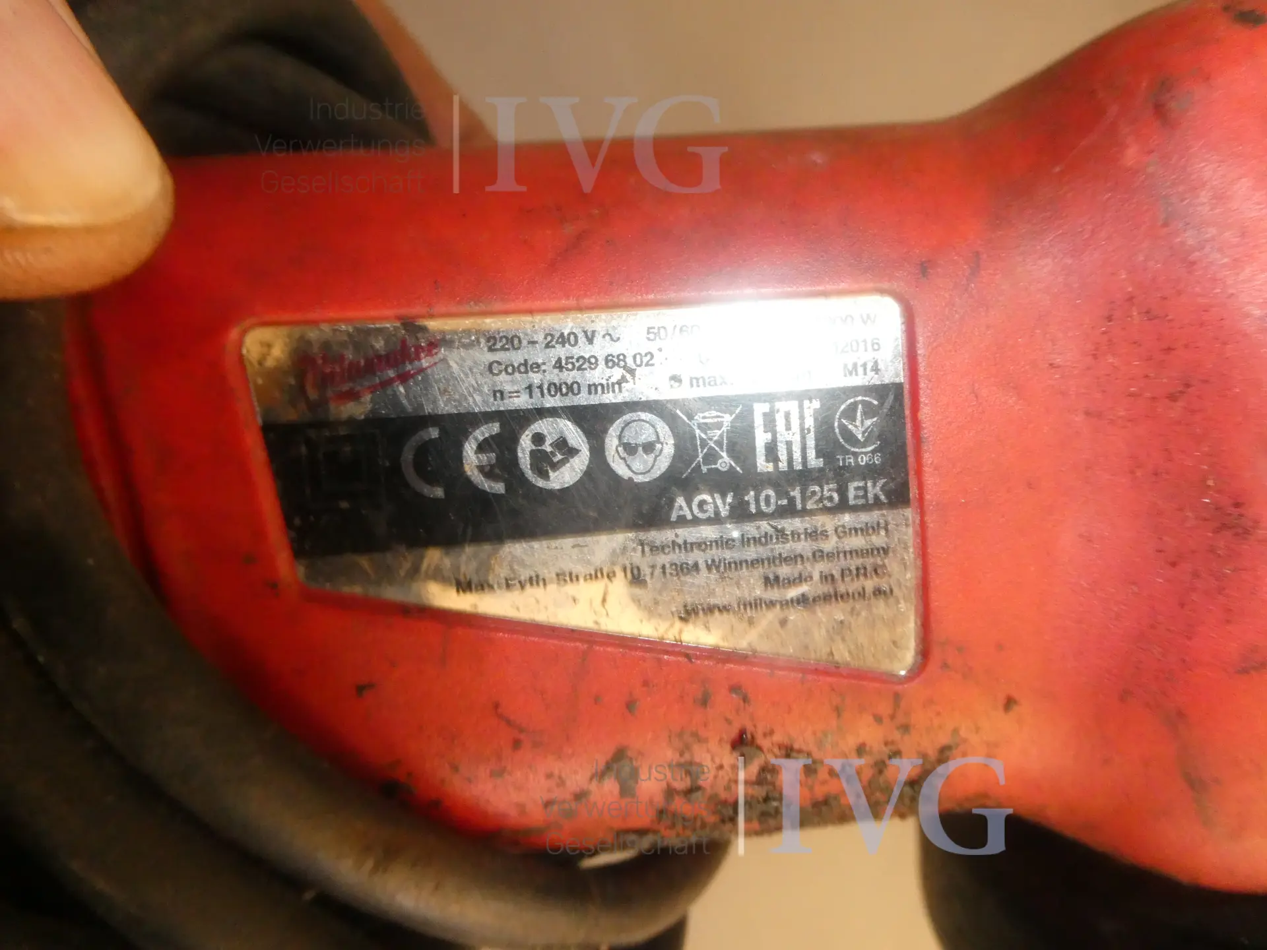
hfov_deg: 71.6
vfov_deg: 56.8
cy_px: 475
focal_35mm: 24
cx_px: 634
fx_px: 878
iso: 800
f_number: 3.3
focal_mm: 4.3
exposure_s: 1/60
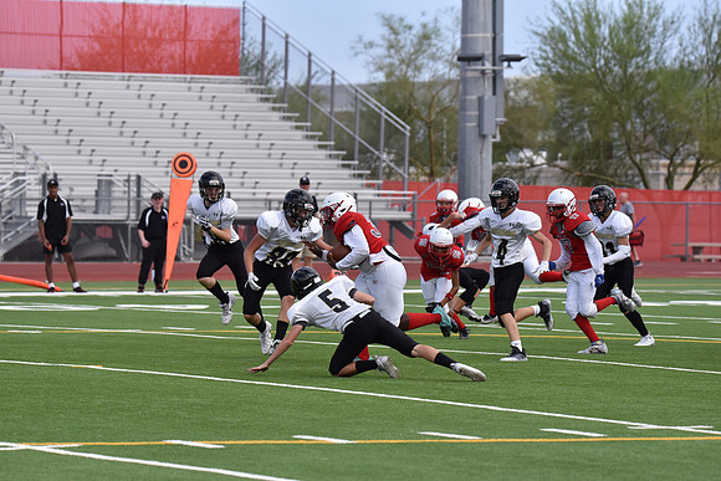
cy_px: 240
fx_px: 4006
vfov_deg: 6.9
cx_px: 360
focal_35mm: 200
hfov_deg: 10.3
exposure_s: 1/4000
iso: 1100
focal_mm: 200
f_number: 5.6
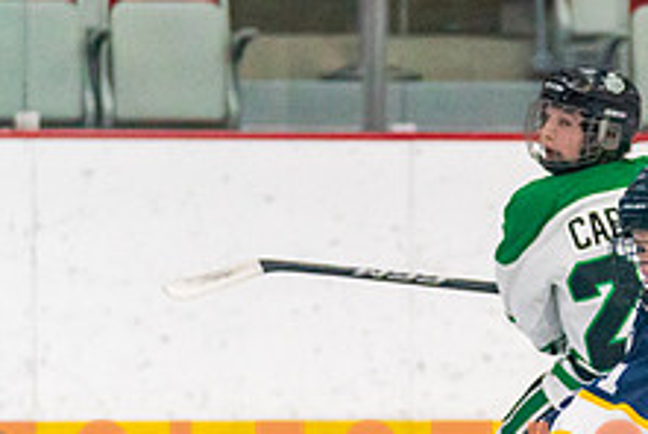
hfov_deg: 4.2
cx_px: 732
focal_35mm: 485
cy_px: 469
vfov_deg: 2.8
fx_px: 8741
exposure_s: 1/1600
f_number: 2.8
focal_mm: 128
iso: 4000
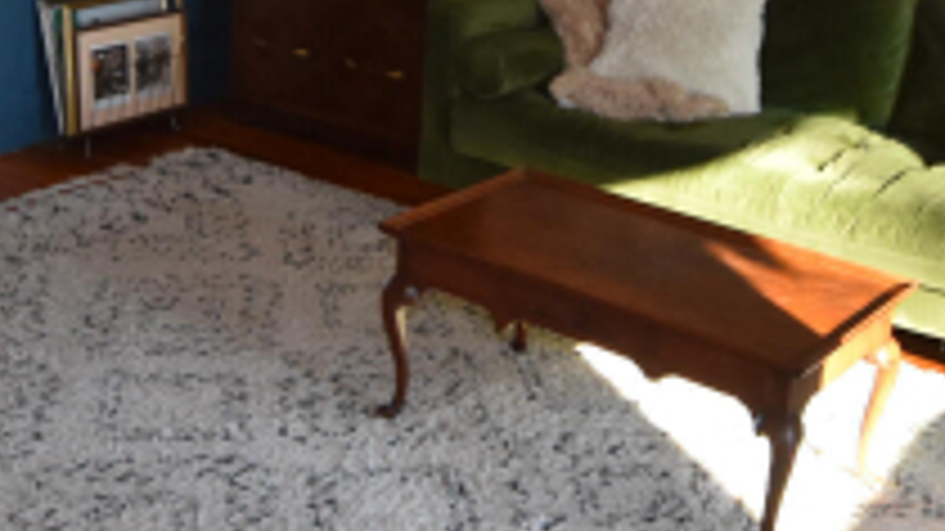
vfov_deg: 19.9
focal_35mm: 56
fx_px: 1403
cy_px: -130
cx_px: 414
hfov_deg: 37.2
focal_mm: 10
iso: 800
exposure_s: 1/100
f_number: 5
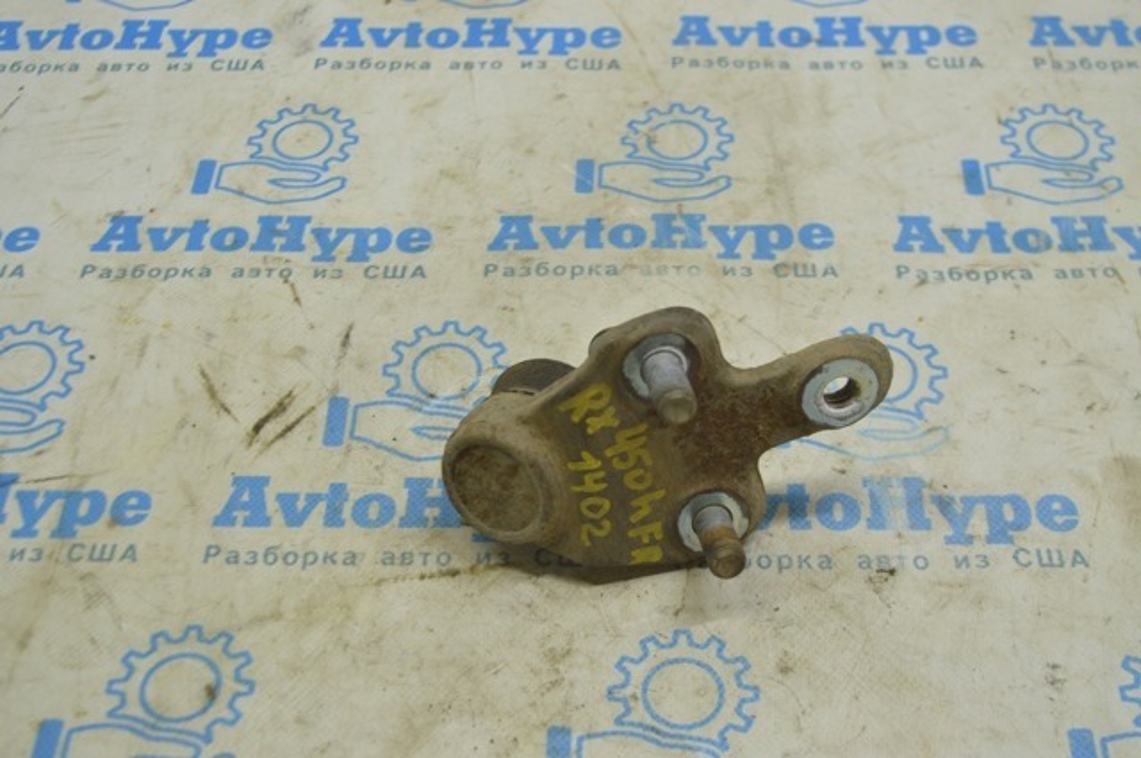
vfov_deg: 26.4
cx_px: 570
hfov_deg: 38.9
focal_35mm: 51
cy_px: 379
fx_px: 1614
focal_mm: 34
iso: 400
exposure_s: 1/40
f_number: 5.6
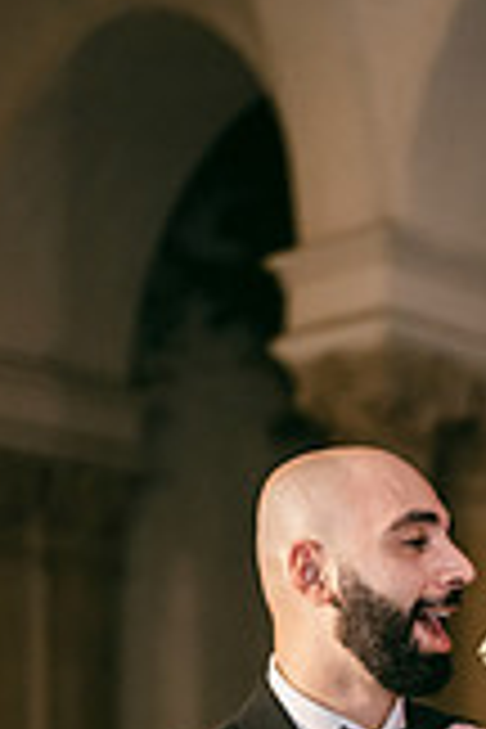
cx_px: 590
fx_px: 1964
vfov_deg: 19.8
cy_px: 868
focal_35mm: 97
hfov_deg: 13.7
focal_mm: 35
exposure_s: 1/125
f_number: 1.2
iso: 1250
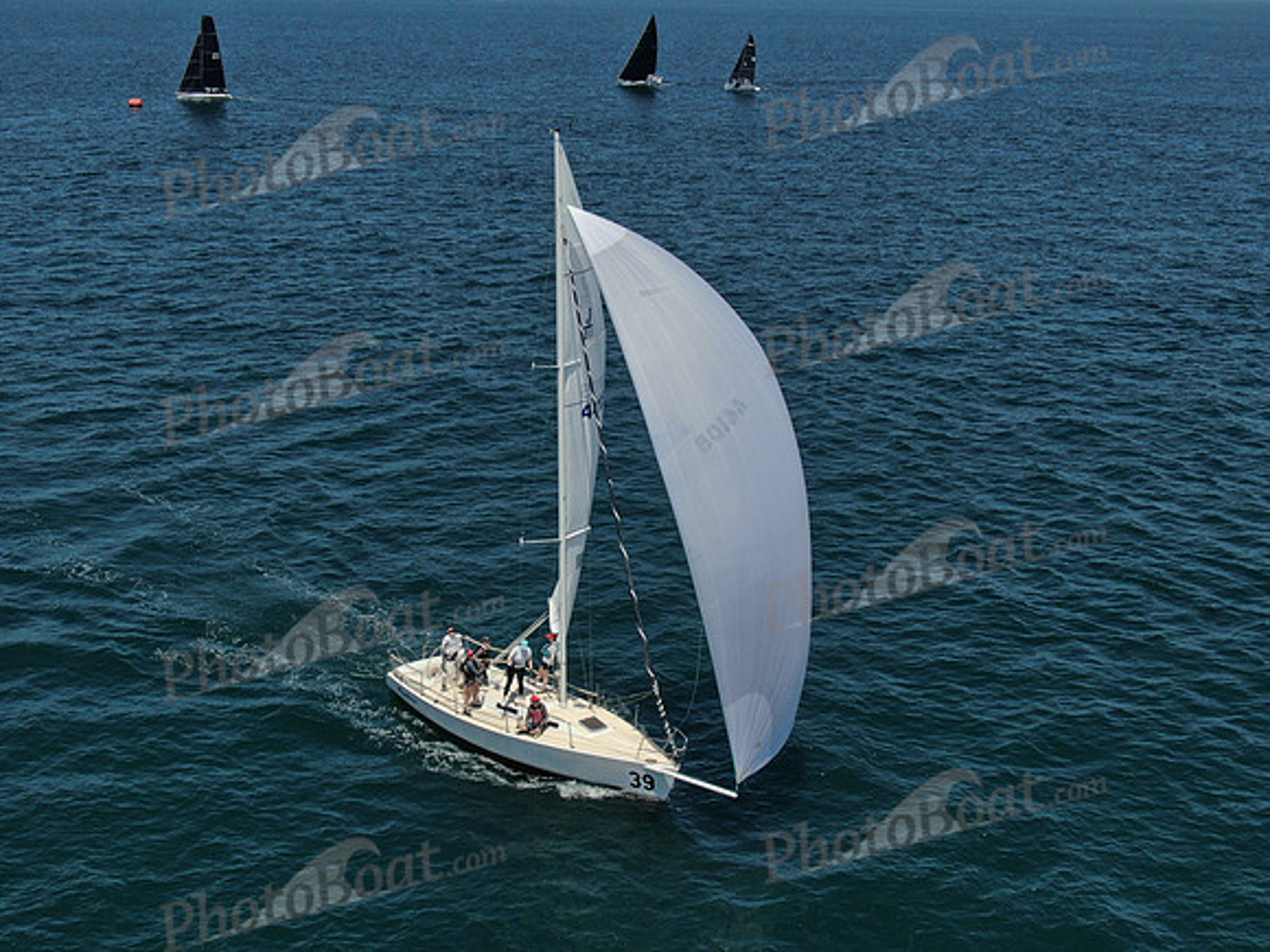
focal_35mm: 48
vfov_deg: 30.3
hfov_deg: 39.7
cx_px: 635
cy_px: 476
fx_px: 1761
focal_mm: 8.6
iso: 100
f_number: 3.8
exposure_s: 1/1600
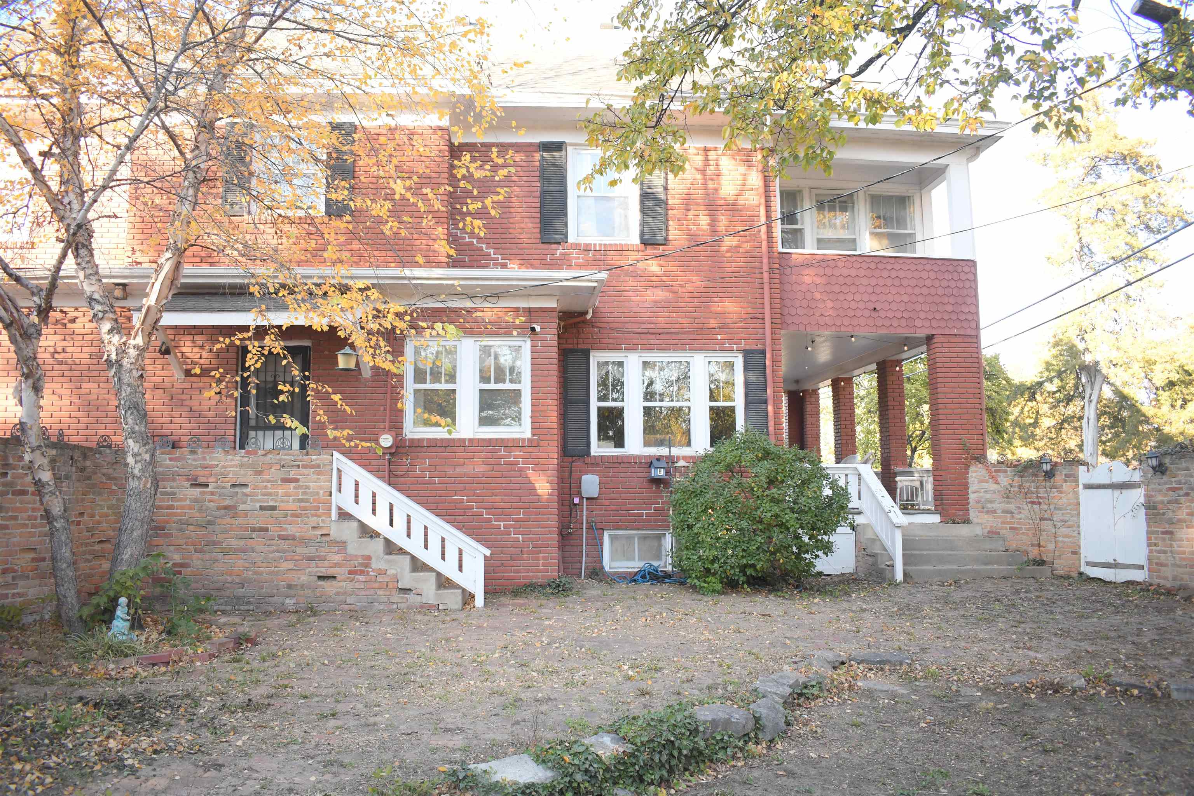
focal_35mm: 27
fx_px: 895
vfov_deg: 47.9
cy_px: 398
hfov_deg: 67.4
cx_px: 597
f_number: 3.5
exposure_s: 1/250
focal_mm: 18
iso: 640
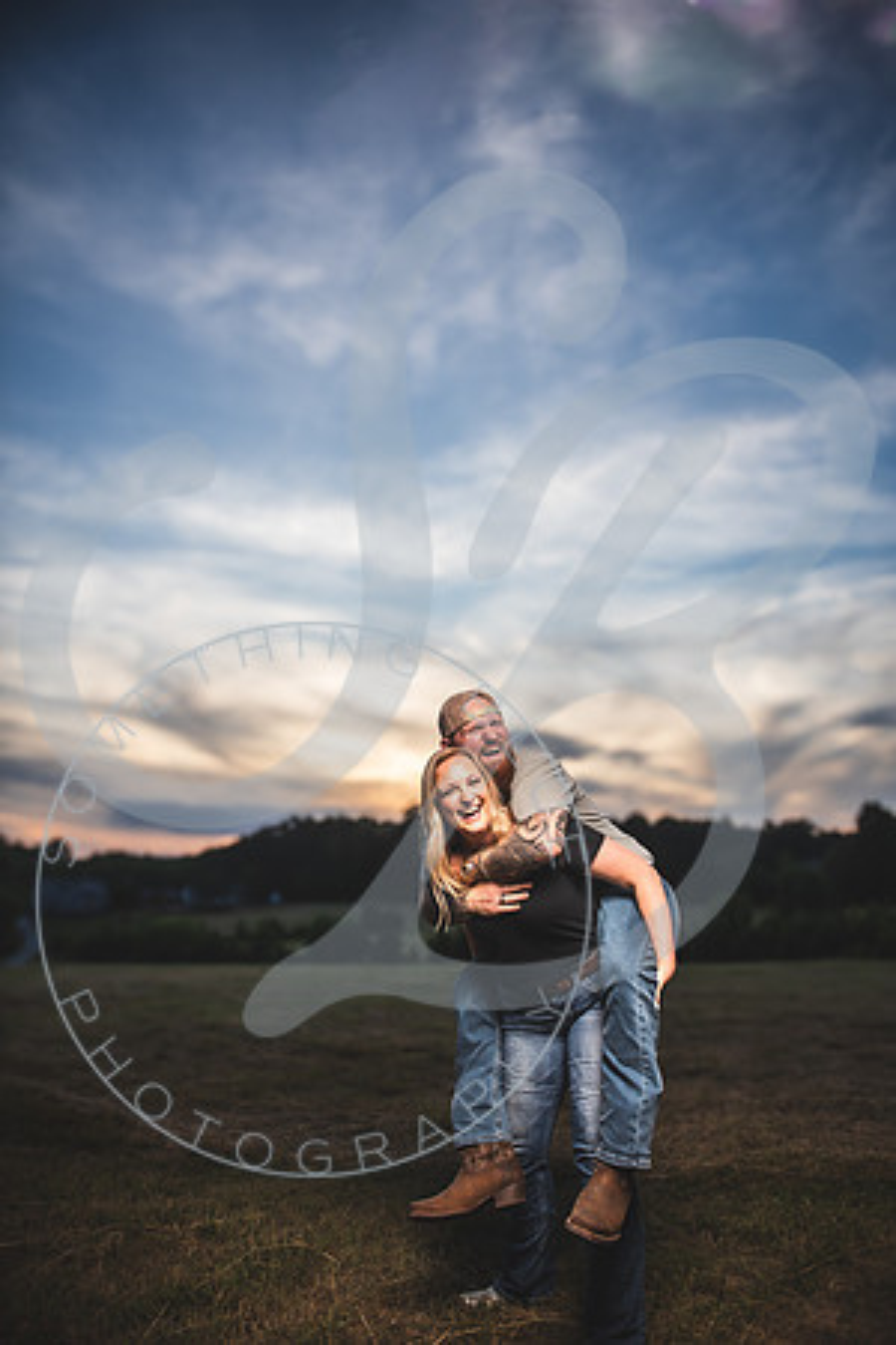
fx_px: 896
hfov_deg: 53.1
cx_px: 448
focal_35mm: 24
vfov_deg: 73.7
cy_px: 672
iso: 250
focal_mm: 24
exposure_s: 1/1000
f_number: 2.8
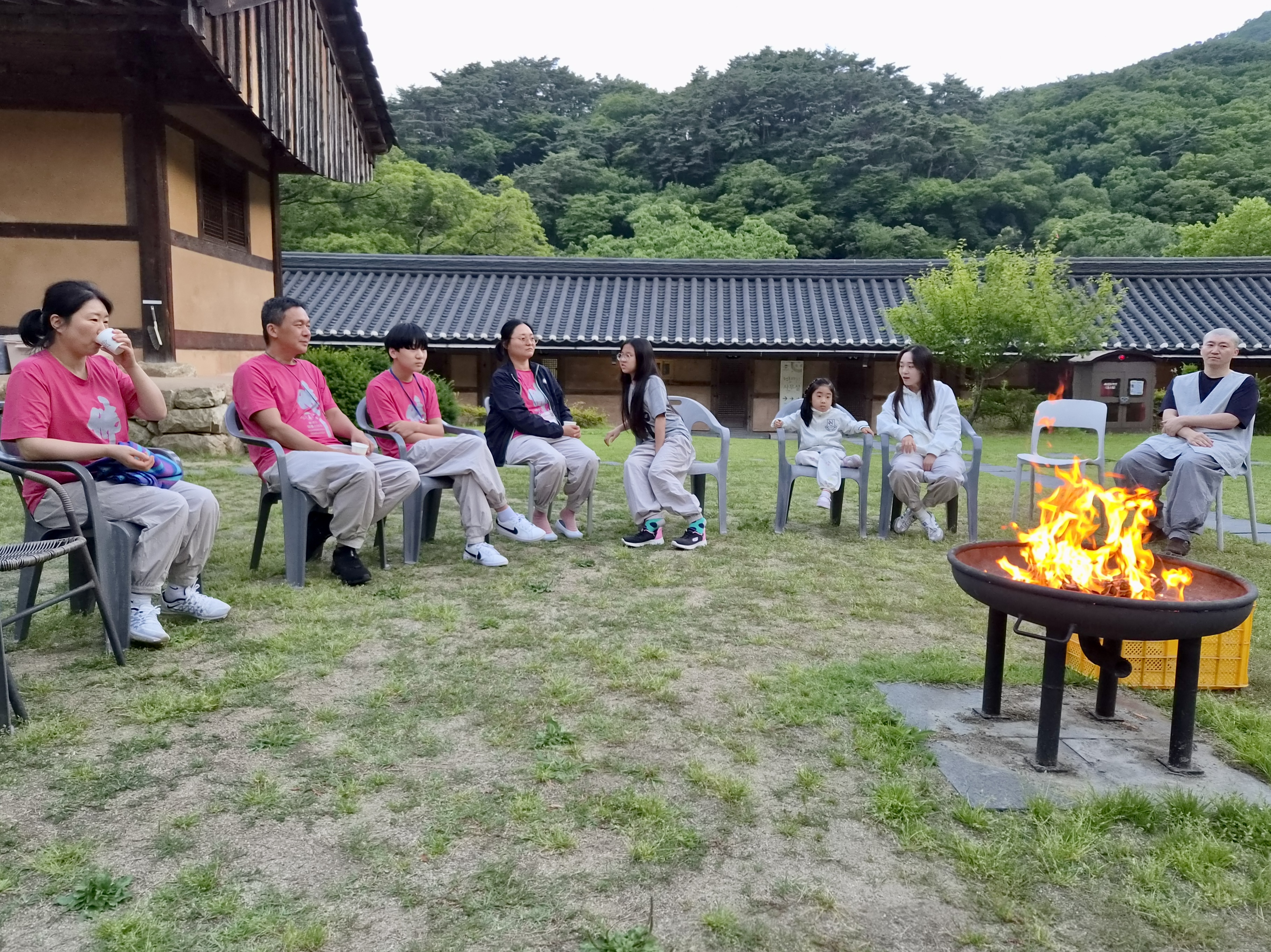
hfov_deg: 73.9
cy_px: 476
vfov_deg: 58.9
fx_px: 844
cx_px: 636
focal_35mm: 23
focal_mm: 5.4
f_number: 1.8
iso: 100
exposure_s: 1/180
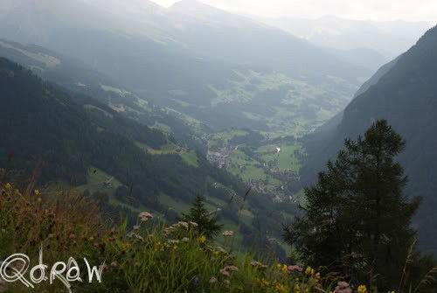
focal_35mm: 42
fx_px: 511
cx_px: 218
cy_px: 146
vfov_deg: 32.0
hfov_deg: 46.3
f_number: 6.3
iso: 100
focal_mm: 28
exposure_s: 1/60
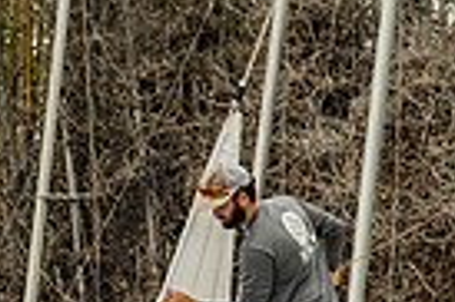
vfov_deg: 4.8
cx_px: 213
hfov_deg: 7.3
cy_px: 509
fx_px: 3585
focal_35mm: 284
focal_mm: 67
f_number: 6.3
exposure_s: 1/320
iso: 320
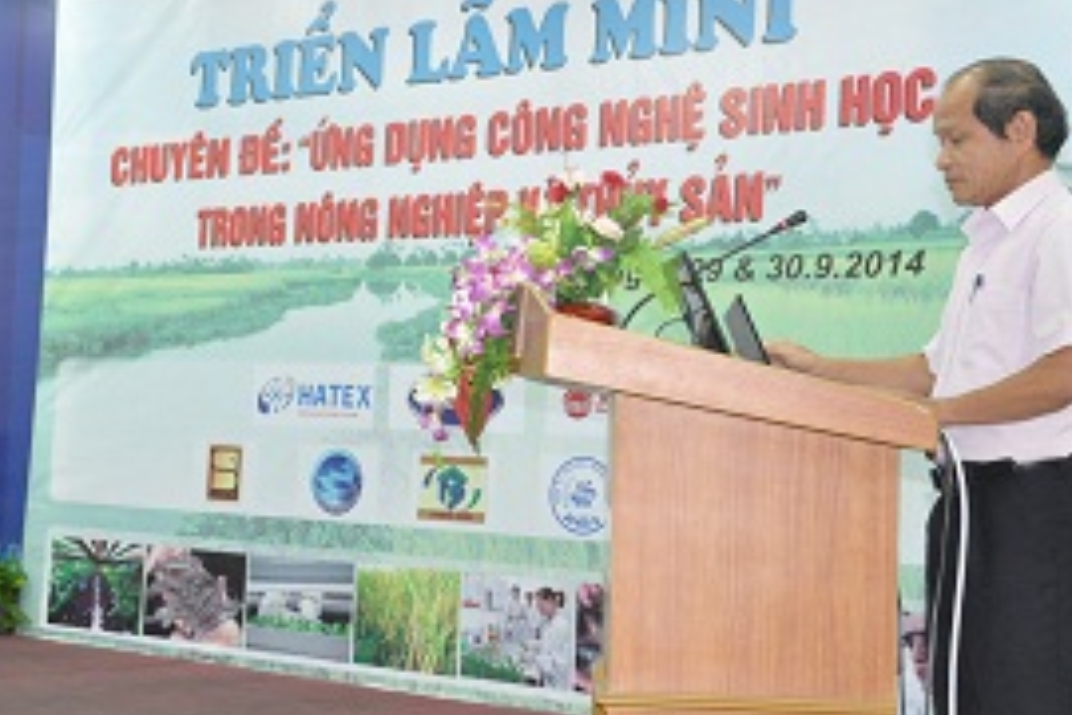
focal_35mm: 71
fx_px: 2114
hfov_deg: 28.4
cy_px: 316
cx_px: 421
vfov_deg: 19.2
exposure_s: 1/80
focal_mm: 32
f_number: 4.2
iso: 2000
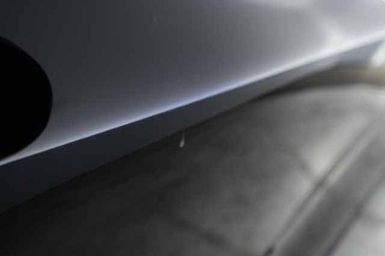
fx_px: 257
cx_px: 192
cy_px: 128
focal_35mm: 24
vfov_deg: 53.1
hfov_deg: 73.8
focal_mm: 24
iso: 1600
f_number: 2.8
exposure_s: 1/60
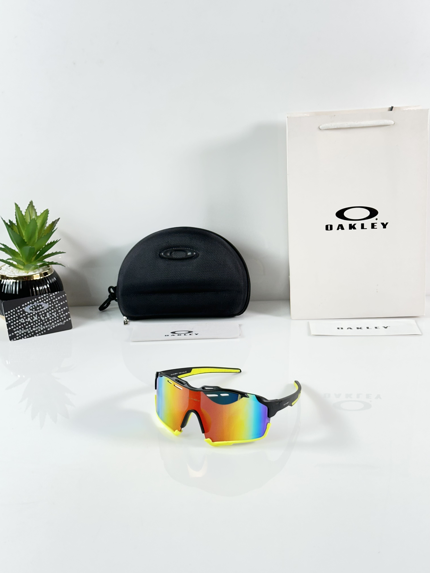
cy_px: 286
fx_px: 795
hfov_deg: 30.3
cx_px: 215
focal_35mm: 48
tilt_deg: -19.7
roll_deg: +1.9
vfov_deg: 39.7
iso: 80
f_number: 1.78
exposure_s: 1/100
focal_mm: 6.86
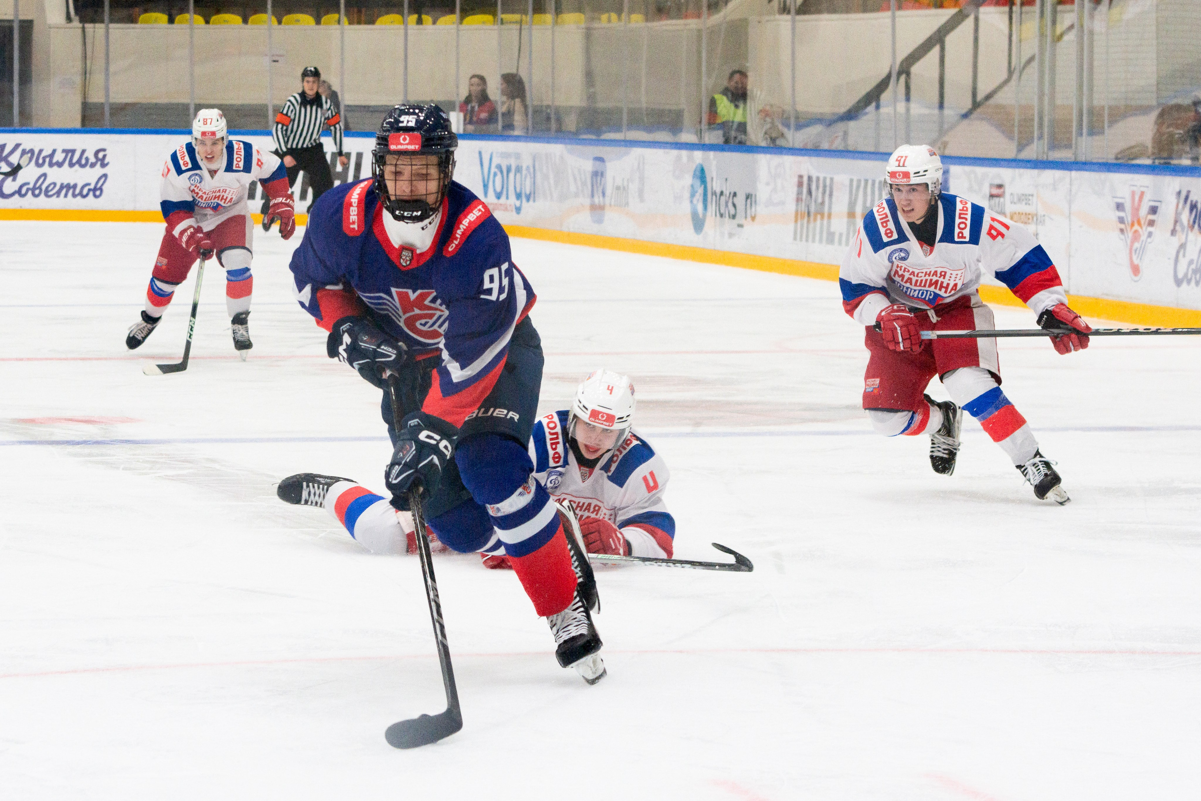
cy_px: 367
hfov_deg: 12.6
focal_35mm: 163
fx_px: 5448
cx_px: 471
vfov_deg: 8.4
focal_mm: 82
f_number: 5.6
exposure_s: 1/1000
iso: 2000
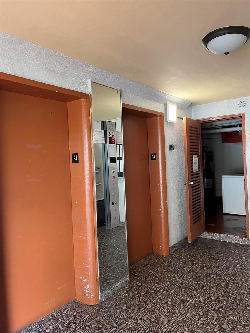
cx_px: 125
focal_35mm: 26
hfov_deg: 53.1
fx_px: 250
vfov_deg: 67.3
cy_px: 166
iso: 160
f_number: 1.6
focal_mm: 5.1
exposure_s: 1/60
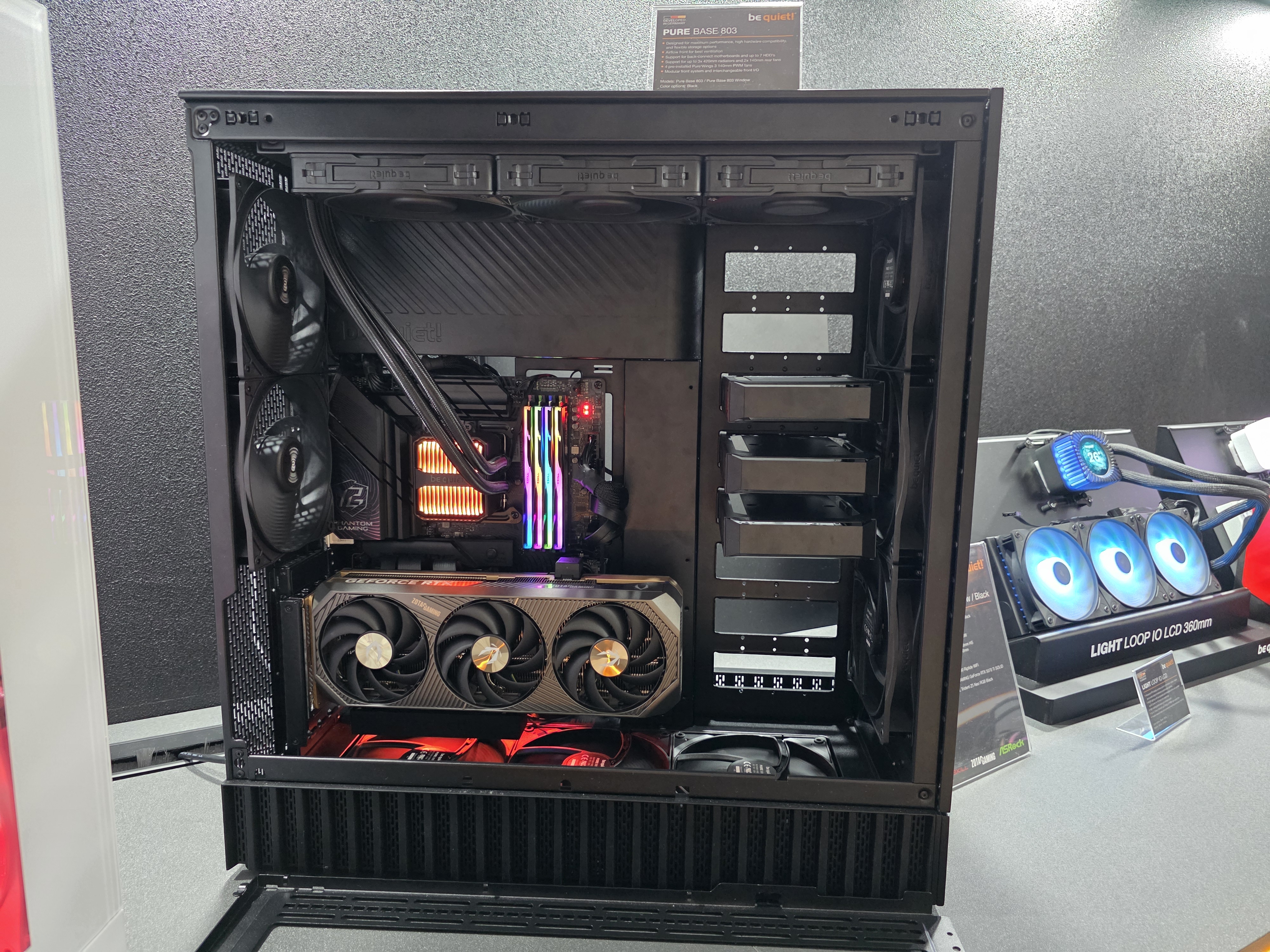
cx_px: 635
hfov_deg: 73.9
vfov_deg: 58.9
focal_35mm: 23
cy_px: 476
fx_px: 844
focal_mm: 6.3
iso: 1600
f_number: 1.7
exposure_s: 1/120
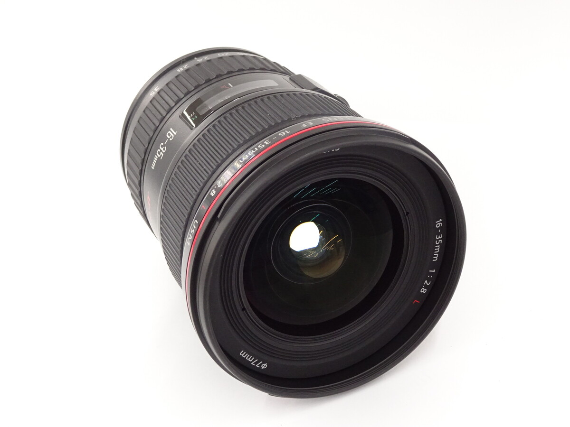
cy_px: 214
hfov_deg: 34.3
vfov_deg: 26.1
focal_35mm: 56
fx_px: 922
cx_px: 285
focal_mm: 9.52
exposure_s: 1/60
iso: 500
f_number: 4.5
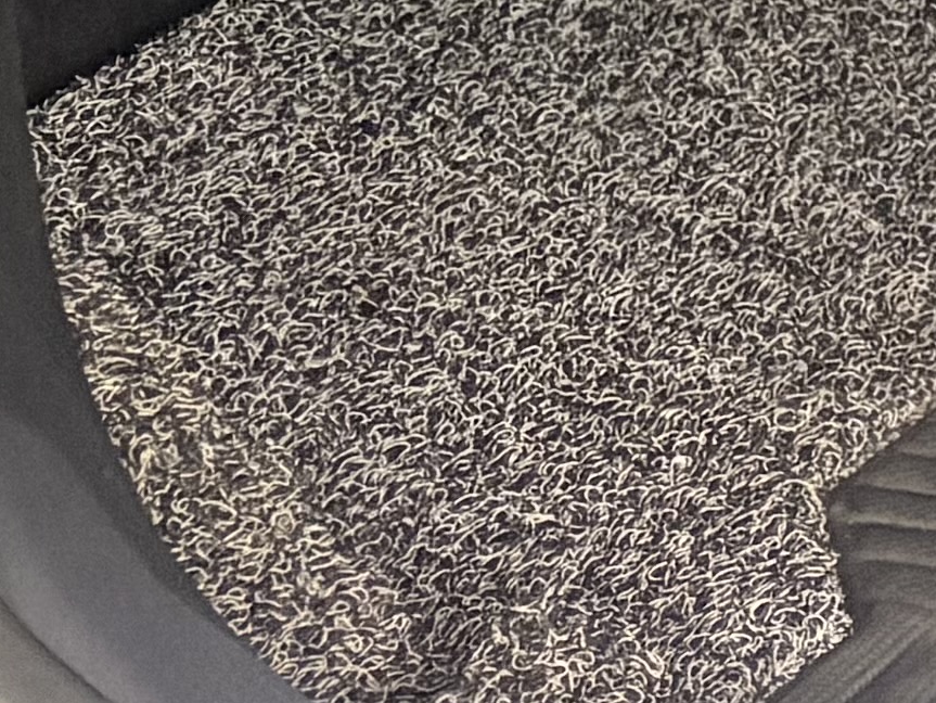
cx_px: 2691
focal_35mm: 172
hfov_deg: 9.4
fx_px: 4653
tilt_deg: -1.8
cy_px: -1497
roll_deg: +1.2
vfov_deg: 7.5
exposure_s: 1/59
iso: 500
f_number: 1.6
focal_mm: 5.96
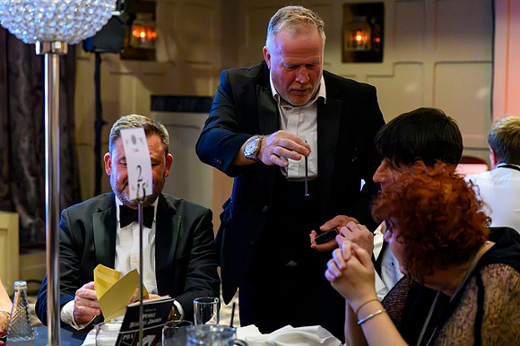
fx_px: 1010
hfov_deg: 28.9
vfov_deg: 19.4
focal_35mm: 70
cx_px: 260
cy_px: 173
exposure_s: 1/400
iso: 51200
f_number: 4
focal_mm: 70
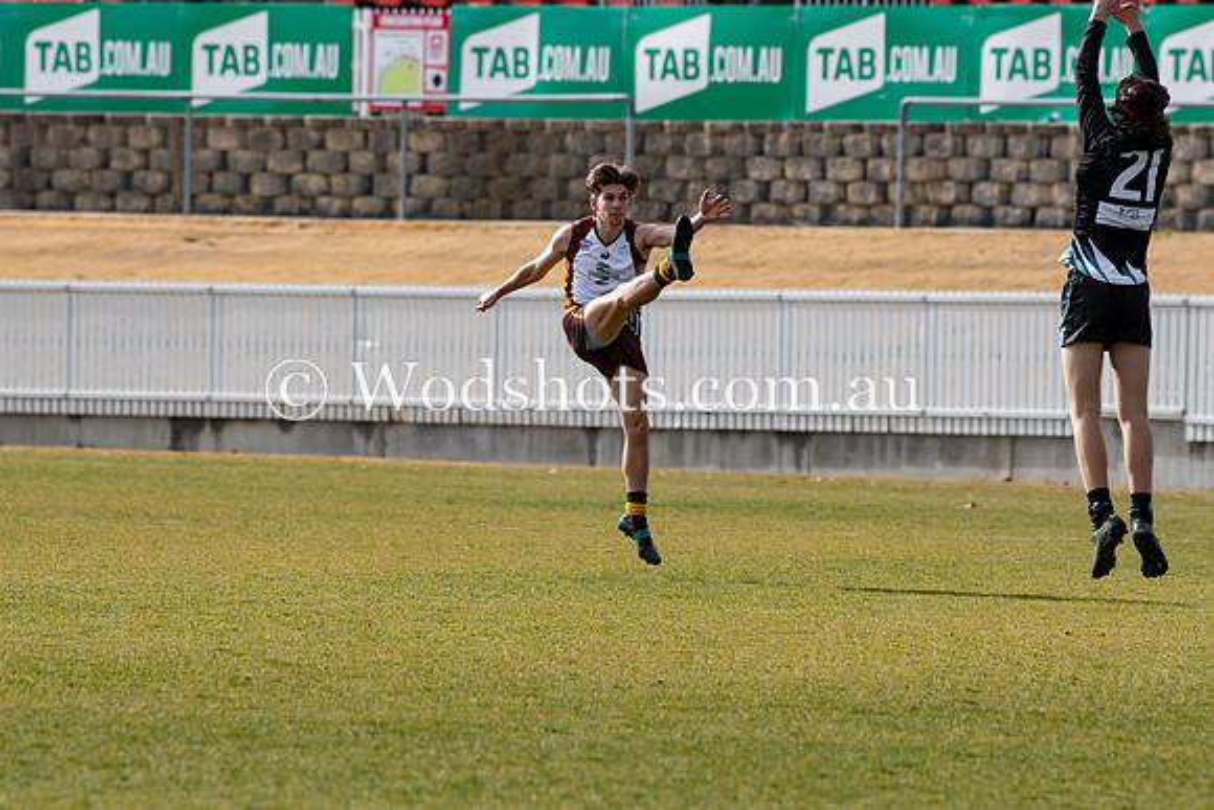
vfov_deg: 3.4
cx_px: 607
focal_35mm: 400
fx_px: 13491
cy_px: 405
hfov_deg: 5.2
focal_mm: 200
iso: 100
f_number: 4
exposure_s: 1/1000
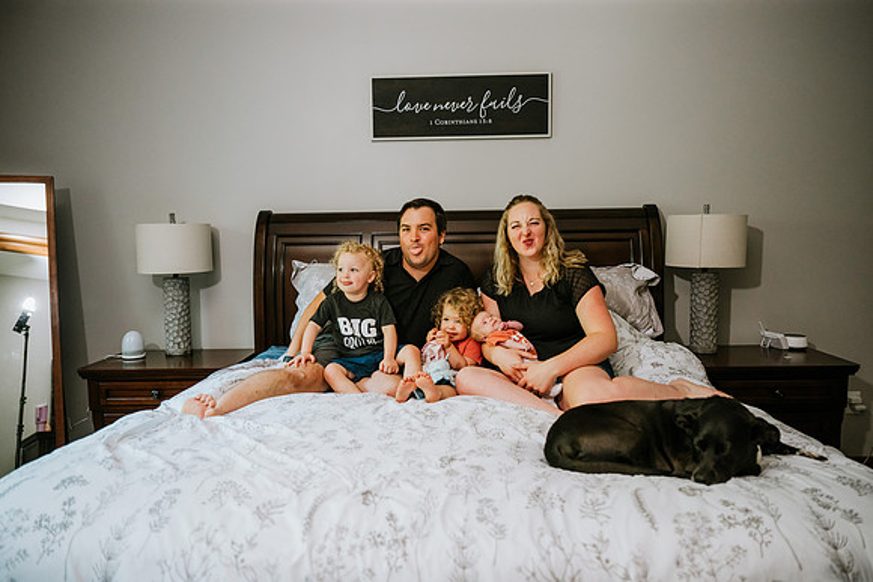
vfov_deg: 50.4
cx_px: 436
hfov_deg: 70.4
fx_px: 618
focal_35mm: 26
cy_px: 291
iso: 1000
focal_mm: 25.5
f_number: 2.8
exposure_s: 1/250
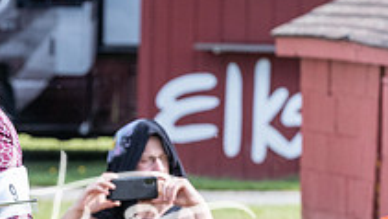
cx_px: -186
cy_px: 320
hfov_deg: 3.6
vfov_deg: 2.0
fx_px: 6197
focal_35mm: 602
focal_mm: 159
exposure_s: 1/1250
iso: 640
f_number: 5.6
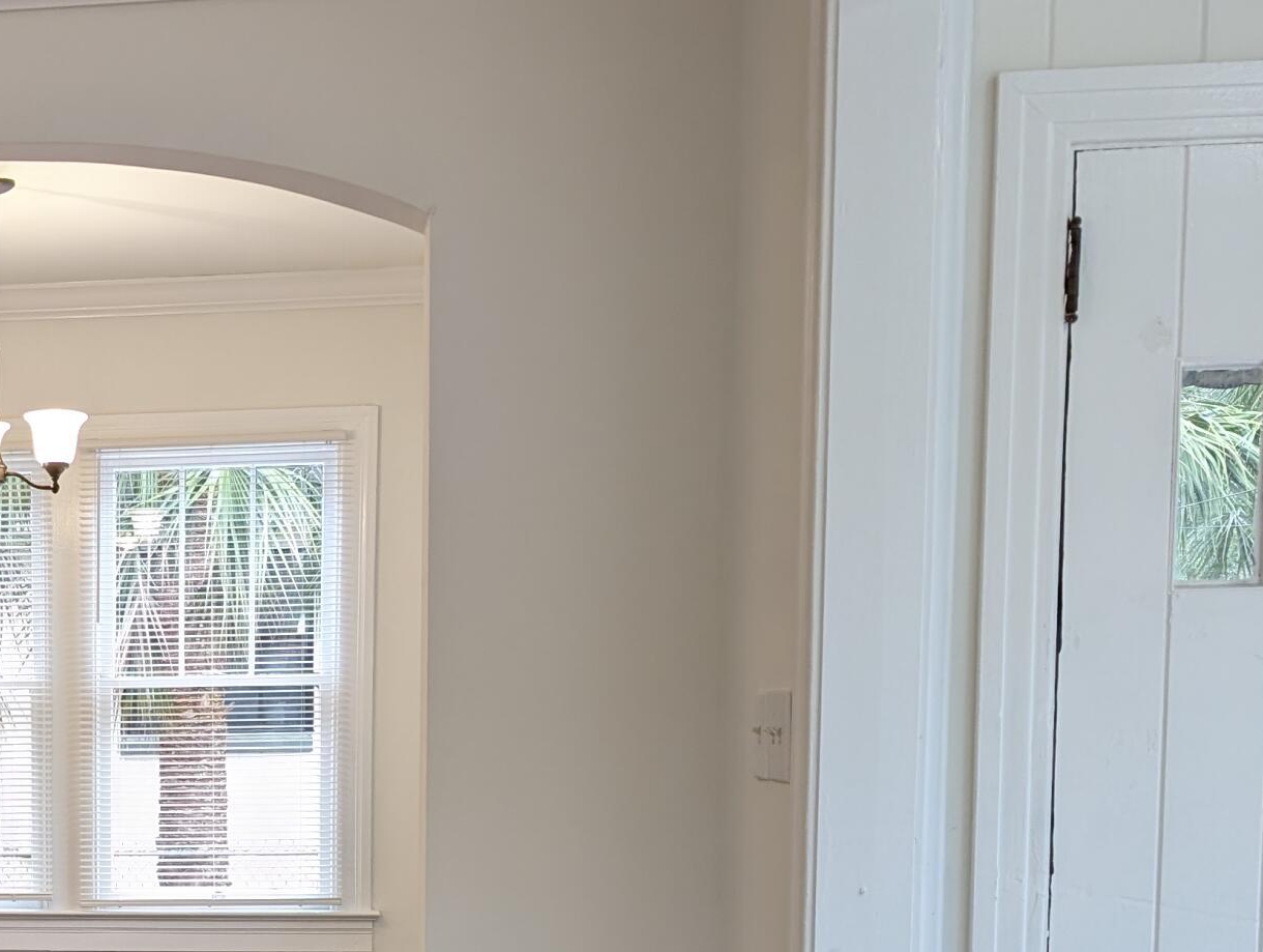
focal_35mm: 59
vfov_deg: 24.1
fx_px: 2156
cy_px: 888
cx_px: -1
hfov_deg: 30.4
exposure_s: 1/120
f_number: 1.68
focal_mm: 6.9
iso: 169
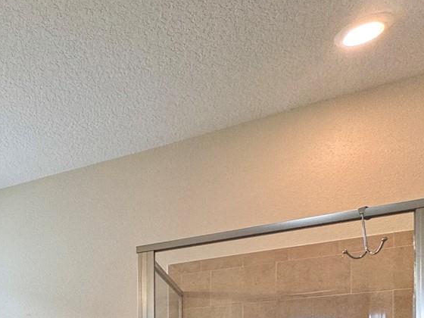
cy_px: 398
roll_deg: -1.2
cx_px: -64
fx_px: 490
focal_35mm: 40
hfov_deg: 37.4
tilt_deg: -1.2
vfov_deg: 29.8
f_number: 2.2
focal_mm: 2.22
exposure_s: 1/120
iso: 125
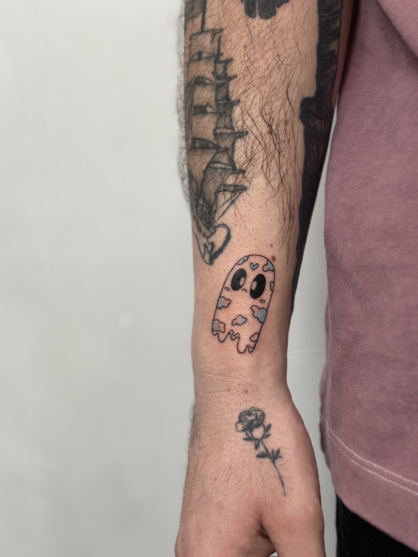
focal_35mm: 48
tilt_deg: -13.9
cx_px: 209
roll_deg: +1.9
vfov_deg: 39.7
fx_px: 773
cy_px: 278
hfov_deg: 30.3
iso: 160
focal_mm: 6.86
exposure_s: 1/100
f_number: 1.78
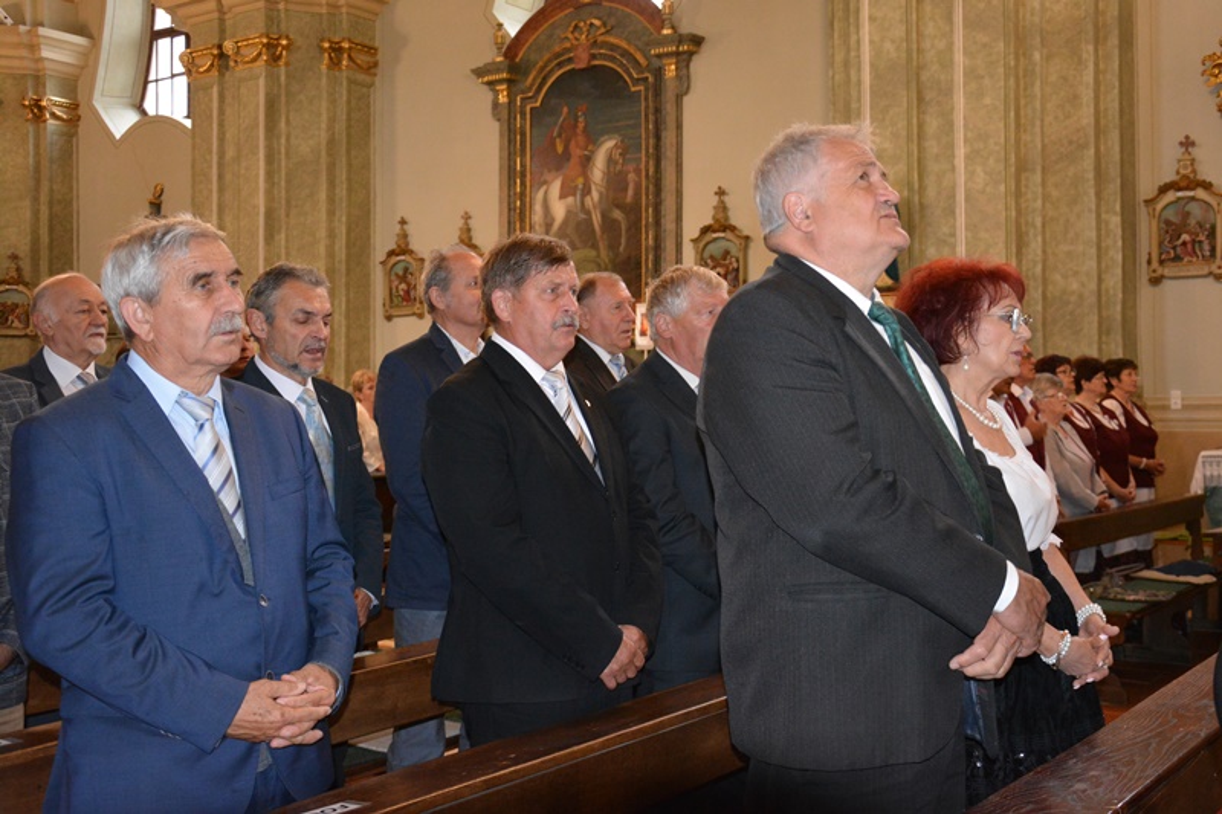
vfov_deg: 35.5
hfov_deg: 51.3
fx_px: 1273
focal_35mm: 38
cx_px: 611
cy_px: 407
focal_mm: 25
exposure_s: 1/60
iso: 2500
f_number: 4
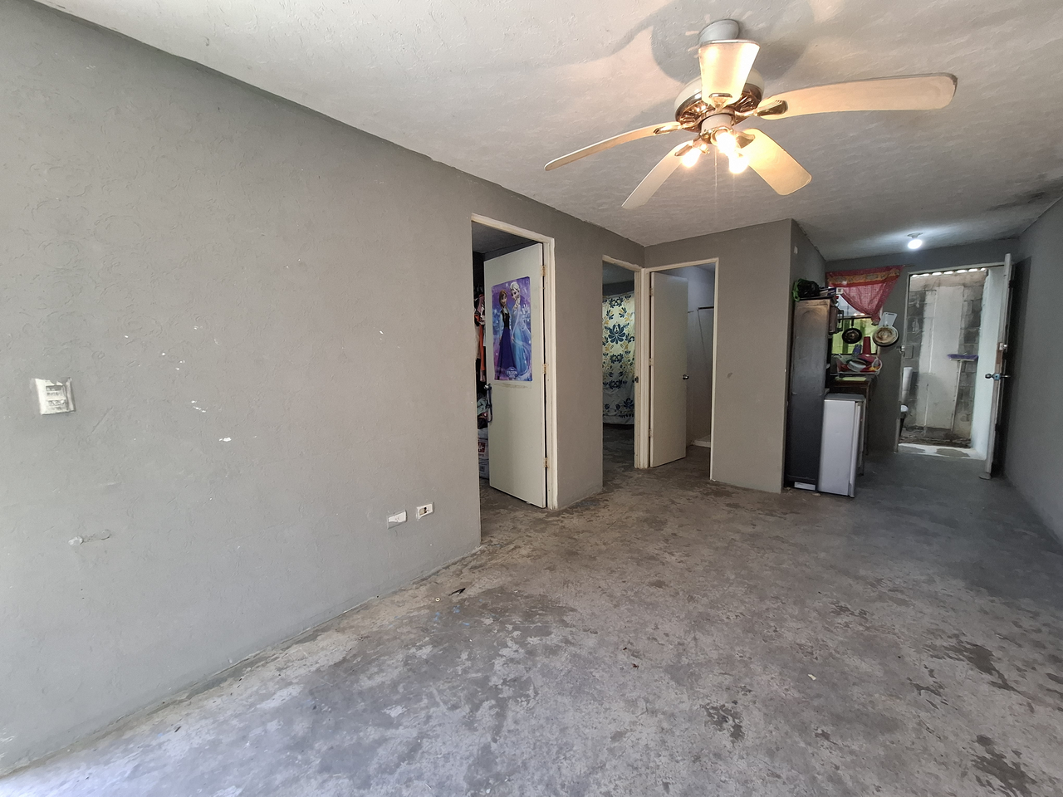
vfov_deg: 89.9
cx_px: 532
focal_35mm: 13
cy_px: 398
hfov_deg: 106.2
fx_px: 399
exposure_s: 1/40
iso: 160
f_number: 2.2
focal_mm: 1.74
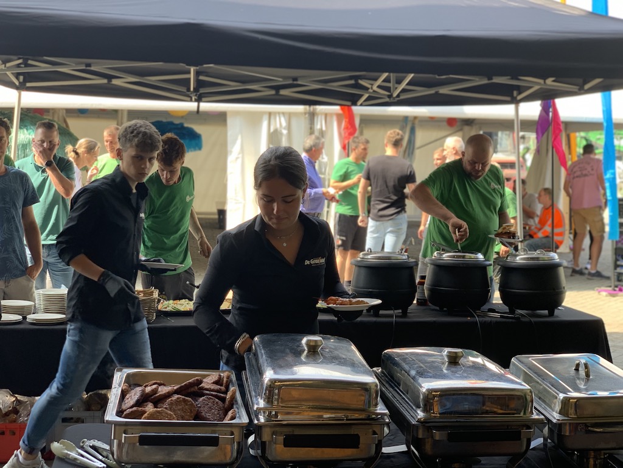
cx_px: 312
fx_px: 936
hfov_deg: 36.8
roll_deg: -1.6
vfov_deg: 28.0
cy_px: 234
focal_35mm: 52
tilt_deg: -4.5
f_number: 2.4
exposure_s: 1/122
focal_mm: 6
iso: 25
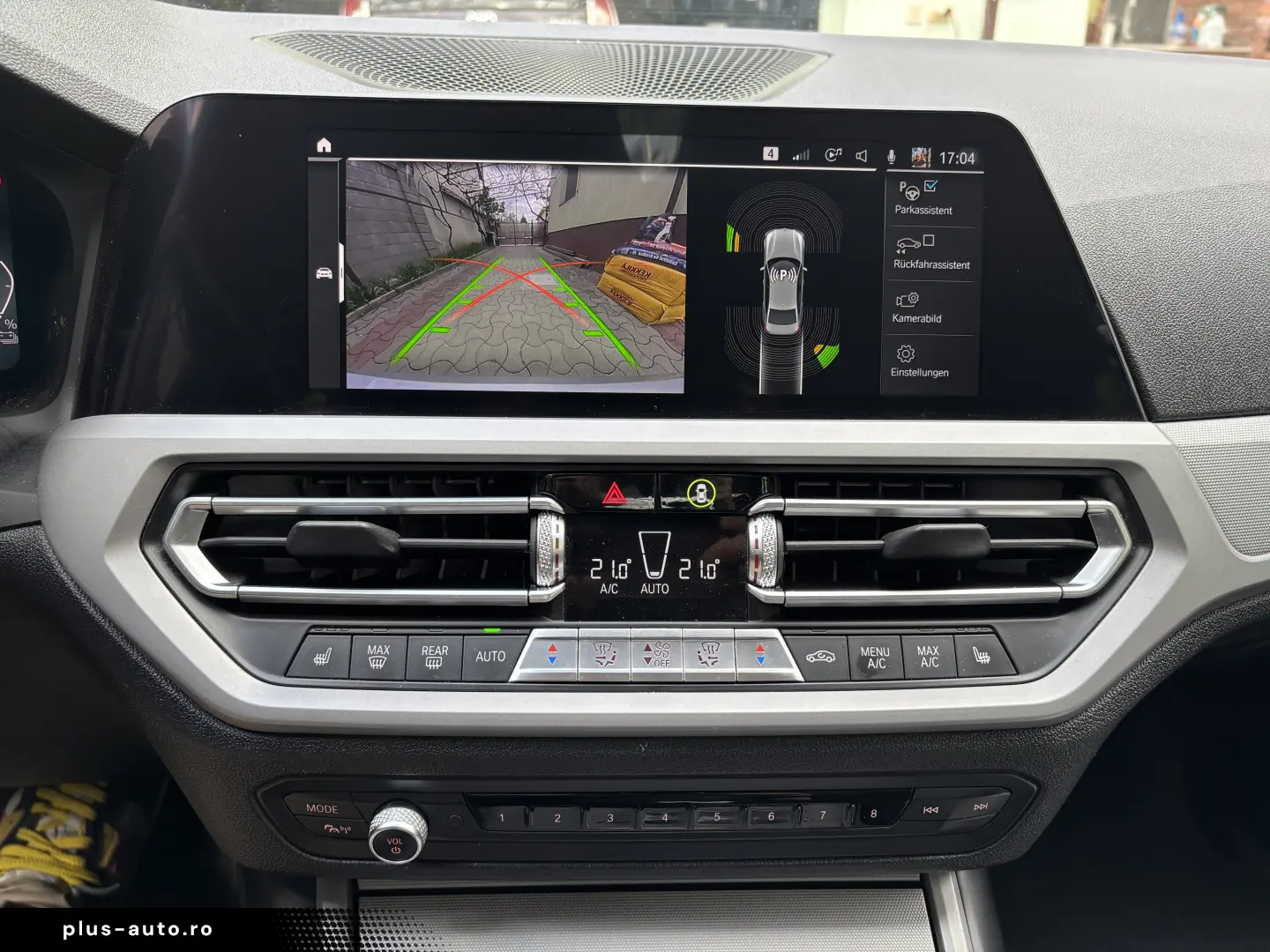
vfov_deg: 53.1
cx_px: 635
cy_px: 476
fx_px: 954
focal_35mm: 26
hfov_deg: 67.3
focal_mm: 5.96
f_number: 1.6
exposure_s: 1/102
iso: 100
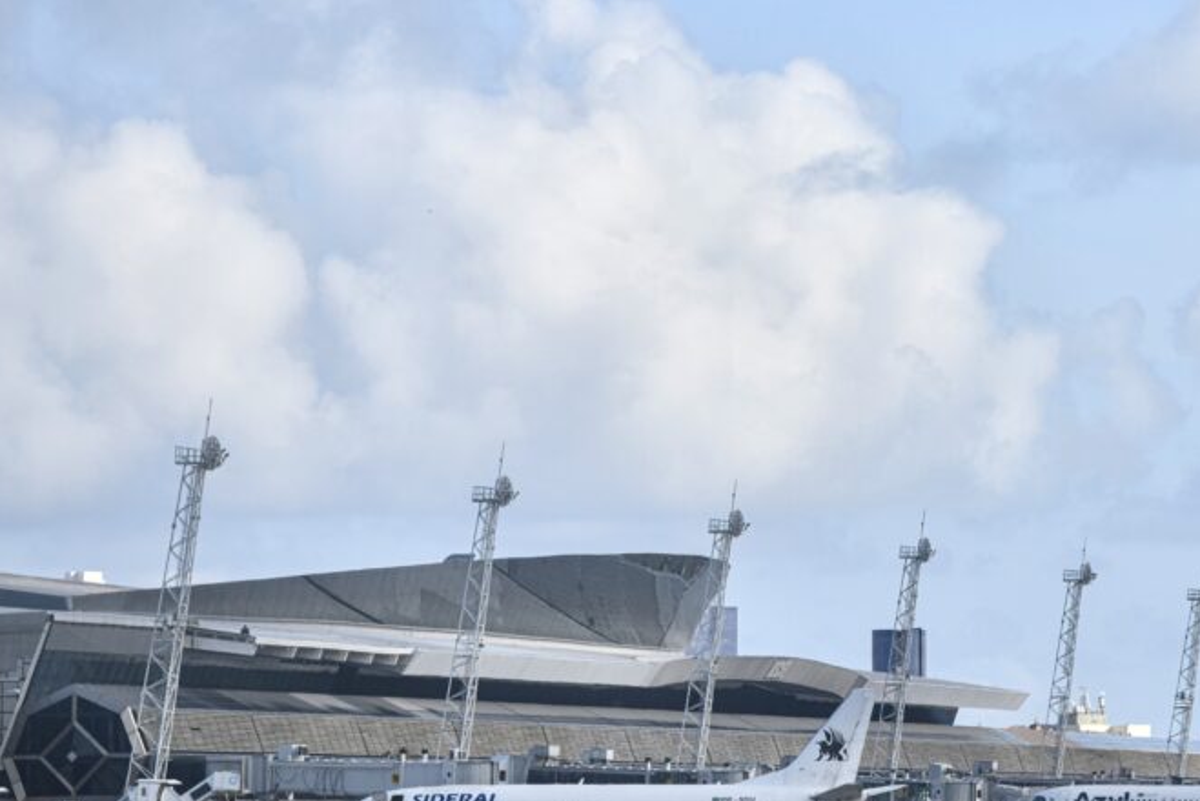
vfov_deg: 5.2
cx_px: 887
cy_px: 358
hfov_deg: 7.8
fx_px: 8803
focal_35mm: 264
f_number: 4.5
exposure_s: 1/4000
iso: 320
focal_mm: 170
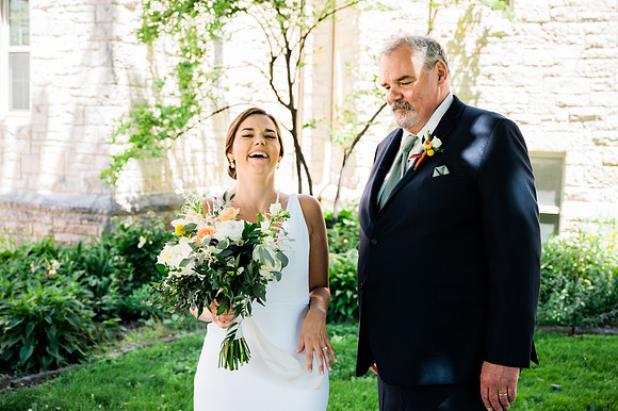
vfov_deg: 29.8
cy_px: 206
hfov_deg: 43.6
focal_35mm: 45
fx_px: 772
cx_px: 309
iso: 320
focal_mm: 45
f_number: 4
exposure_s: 1/320
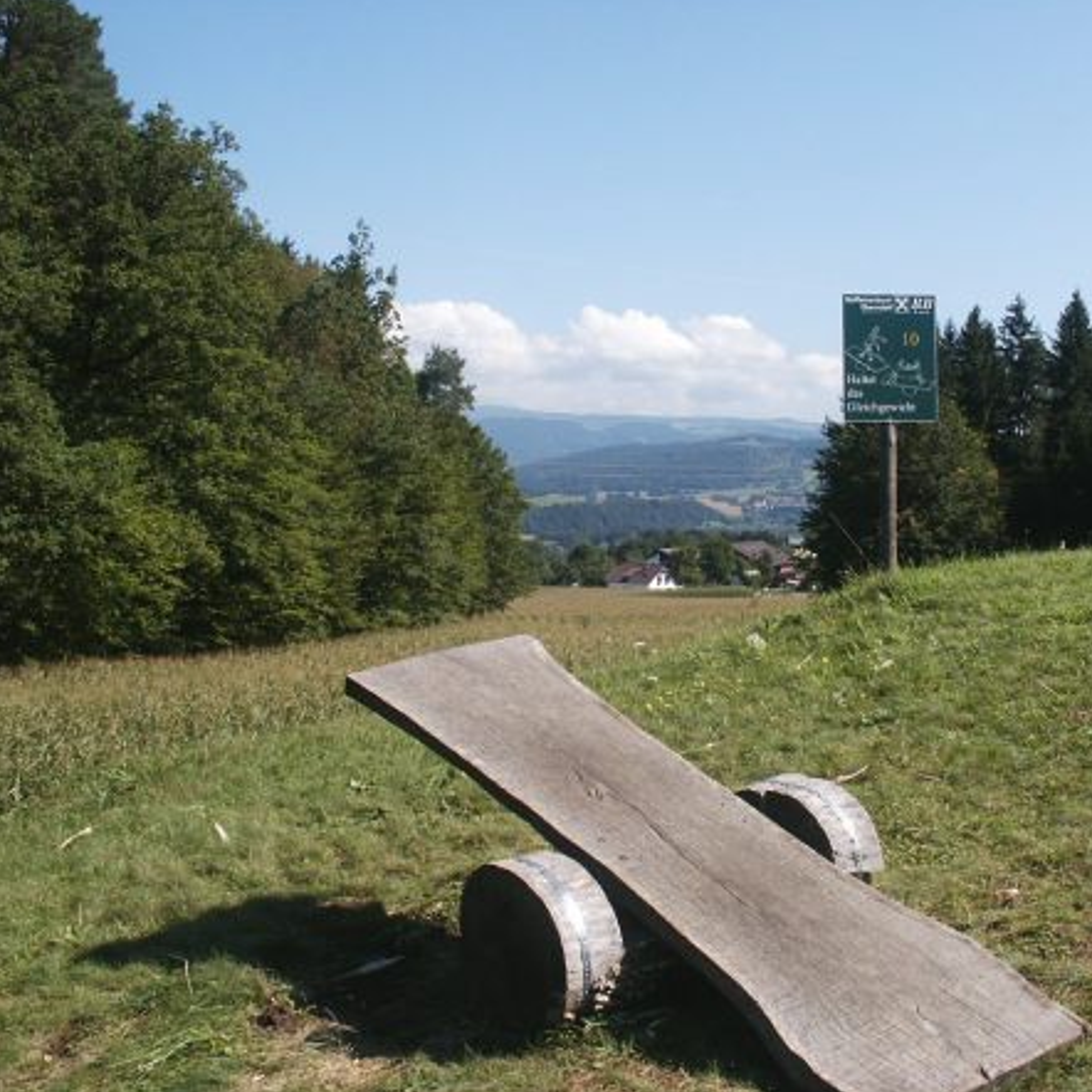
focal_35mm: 42
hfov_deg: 39.5
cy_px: 548
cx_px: 731
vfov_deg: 40.0
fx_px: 1499
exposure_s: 1/180
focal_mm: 7.18
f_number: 6.7
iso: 64
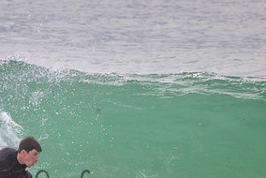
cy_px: 177
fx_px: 12063
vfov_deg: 0.8
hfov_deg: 1.3
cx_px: 76
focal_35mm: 1631
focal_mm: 800
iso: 1250
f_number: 11
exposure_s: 1/2000
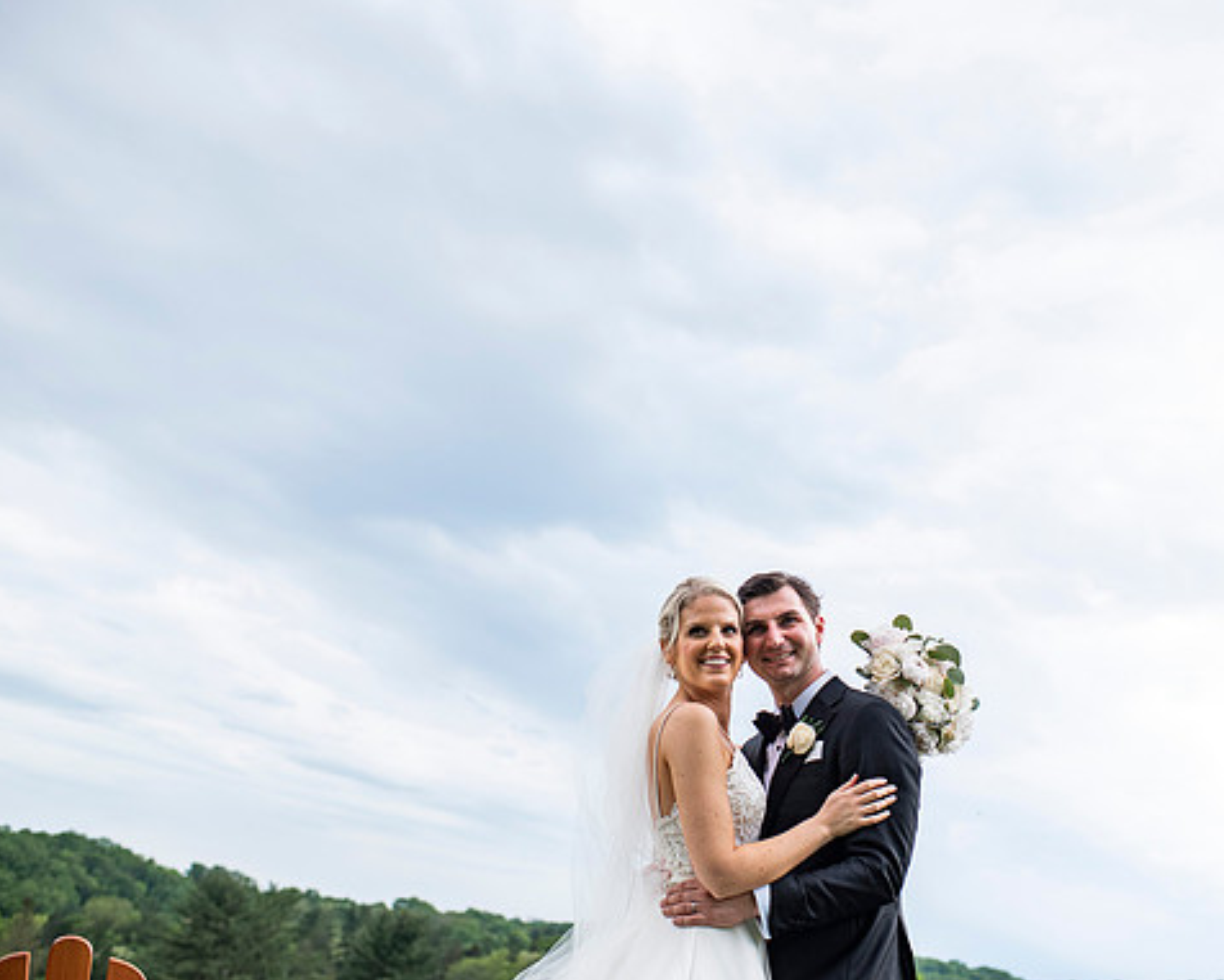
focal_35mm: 40
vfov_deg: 37.3
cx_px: 738
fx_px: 1449
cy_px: 490
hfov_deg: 45.5
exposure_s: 1/2000
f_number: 2.5
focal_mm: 35
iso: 800
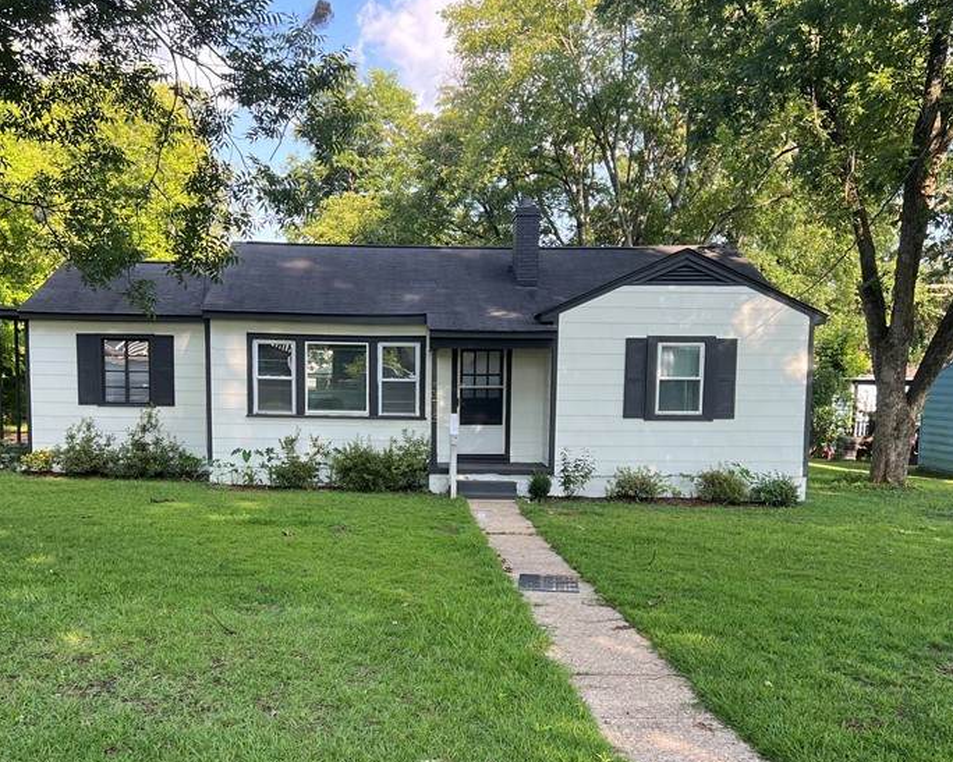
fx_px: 1072
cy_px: 481
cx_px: 435
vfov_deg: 38.9
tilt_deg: -7.2
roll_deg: -0.5
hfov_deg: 47.9
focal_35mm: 38
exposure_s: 1/473
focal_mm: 5.7
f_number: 1.5
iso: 50
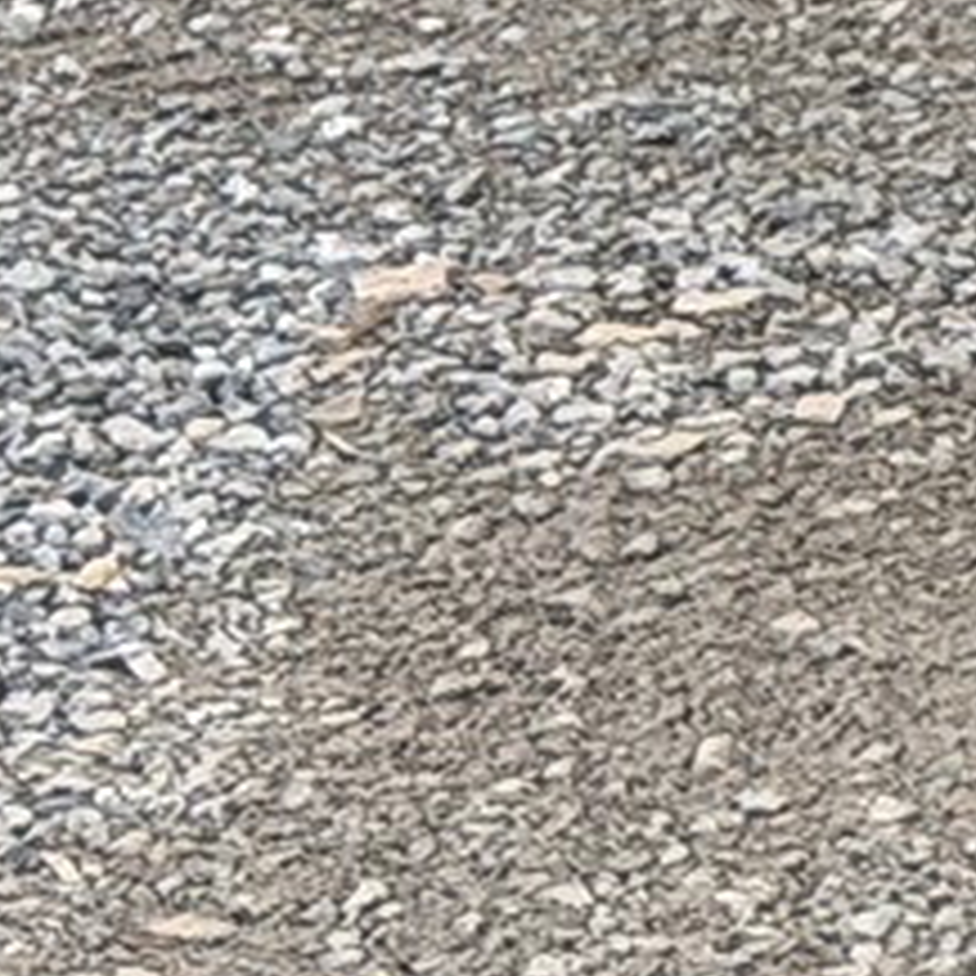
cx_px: 4448
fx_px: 12568
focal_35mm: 394
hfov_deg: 4.0
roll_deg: -0.5
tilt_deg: -9.7
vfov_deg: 4.3
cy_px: -1961
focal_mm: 6.76
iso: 64
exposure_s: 1/1754
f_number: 1.78
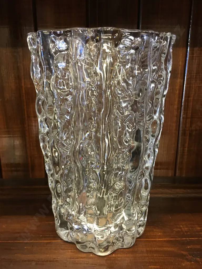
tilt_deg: -15.7
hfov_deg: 48.2
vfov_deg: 61.7
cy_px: 134
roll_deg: -0.4
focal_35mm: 29
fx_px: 226
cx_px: 101
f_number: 2.2
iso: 100
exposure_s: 1/17
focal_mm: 4.15
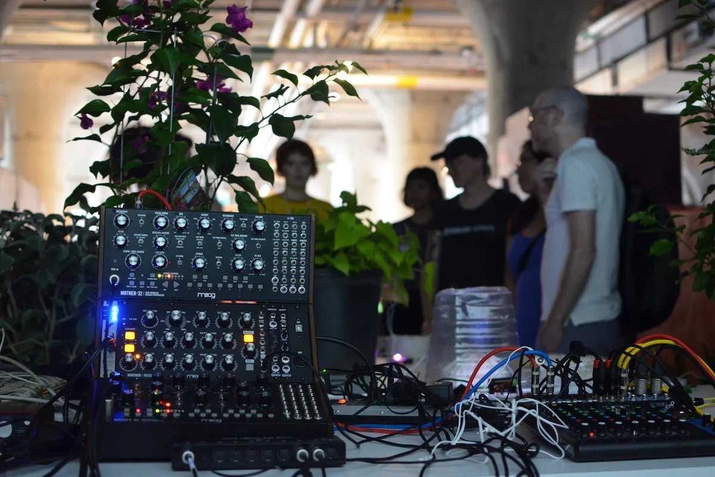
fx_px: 1043
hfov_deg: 37.9
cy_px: 238
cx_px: 358
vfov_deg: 25.8
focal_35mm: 52
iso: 1600
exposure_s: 1/30
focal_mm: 35
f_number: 2.8
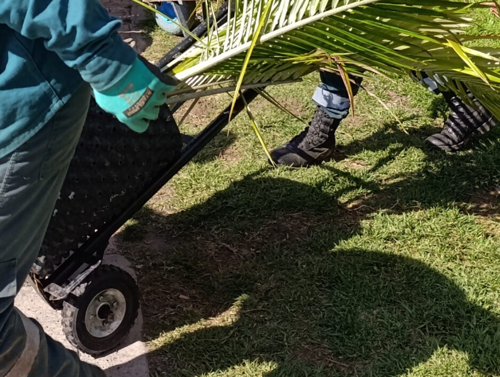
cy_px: -67
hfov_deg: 30.4
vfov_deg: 21.7
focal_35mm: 63
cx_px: 153
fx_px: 911
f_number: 1.6
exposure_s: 1/322
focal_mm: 6.14
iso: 50
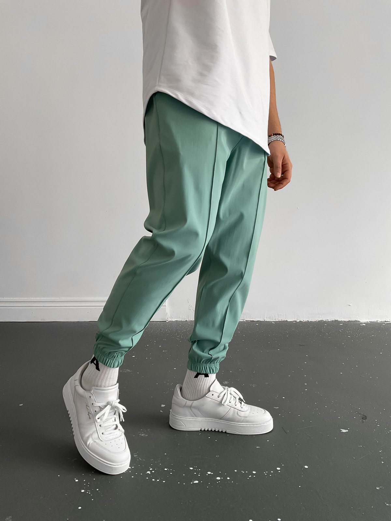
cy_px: 260
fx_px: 437
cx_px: 196
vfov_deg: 61.7
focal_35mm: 29
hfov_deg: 48.2
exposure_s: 1/100
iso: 64
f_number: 1.8
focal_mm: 3
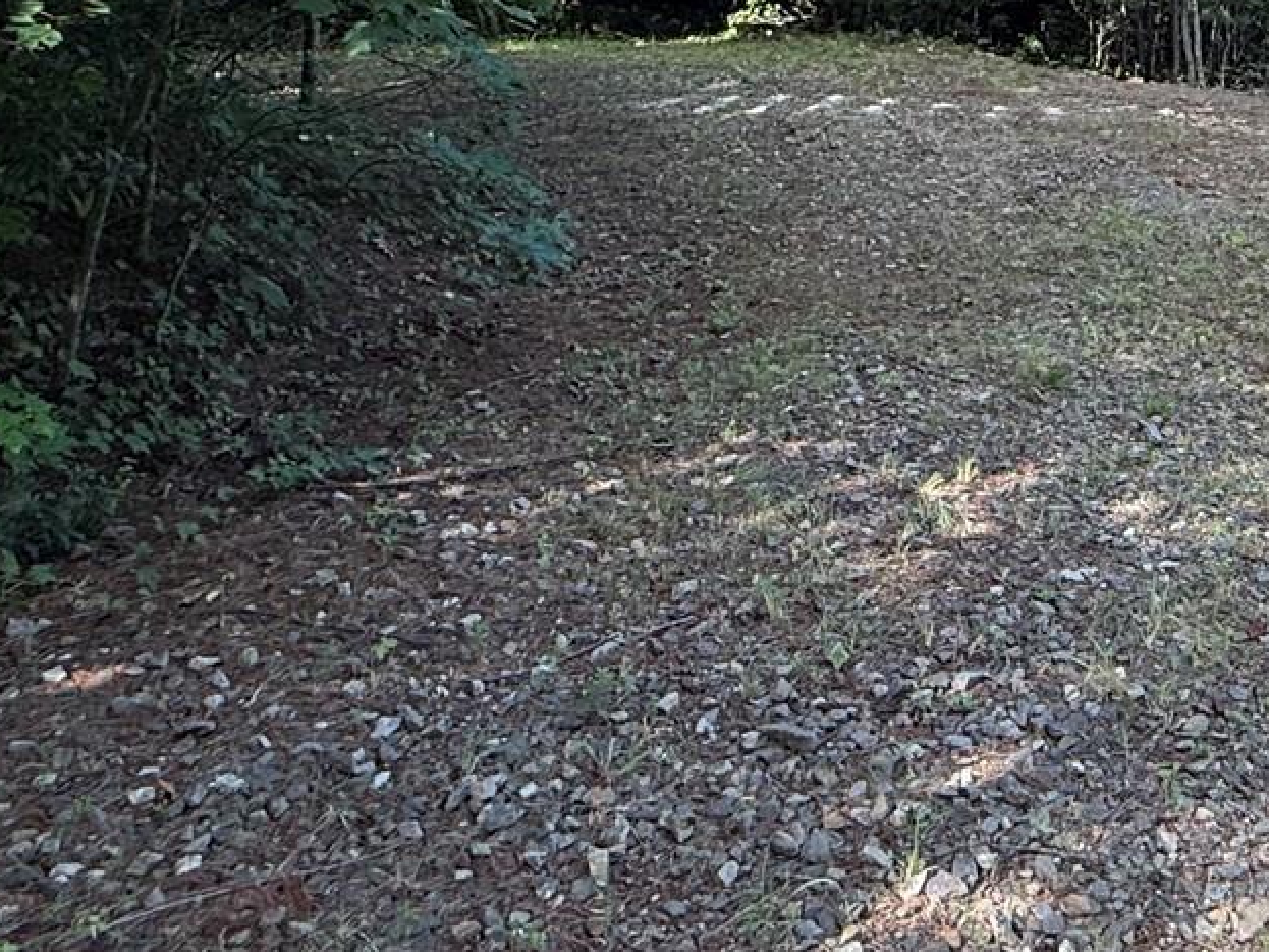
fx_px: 1686
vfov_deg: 28.1
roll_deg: -0.1
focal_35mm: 46
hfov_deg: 38.7
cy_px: -151
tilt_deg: -4.5
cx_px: 1114
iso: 64
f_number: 2.2
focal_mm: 2.22
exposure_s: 1/331
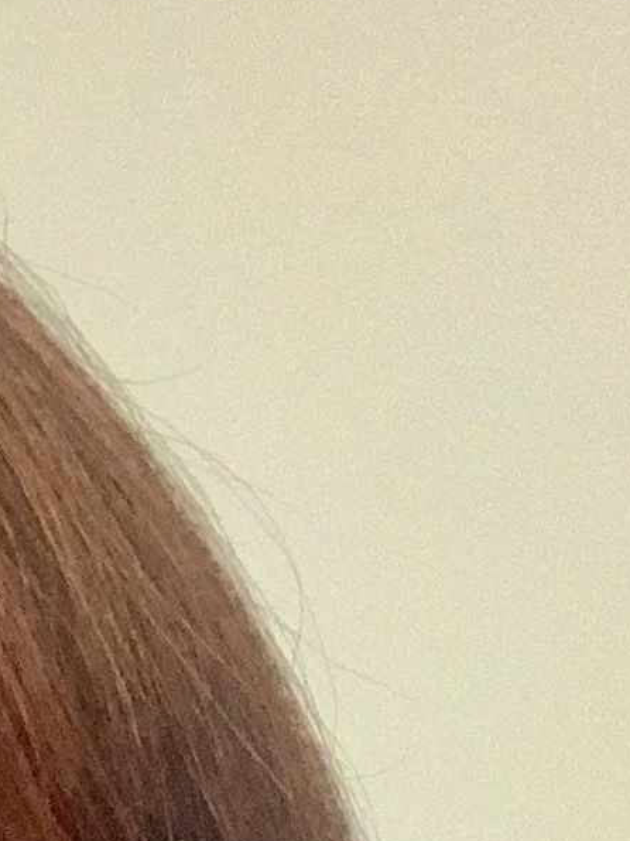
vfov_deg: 11.0
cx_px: -497
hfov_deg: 8.6
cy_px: 1573
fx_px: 4030
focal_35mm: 166
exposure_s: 1/50
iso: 125
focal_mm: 2.87
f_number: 2.2
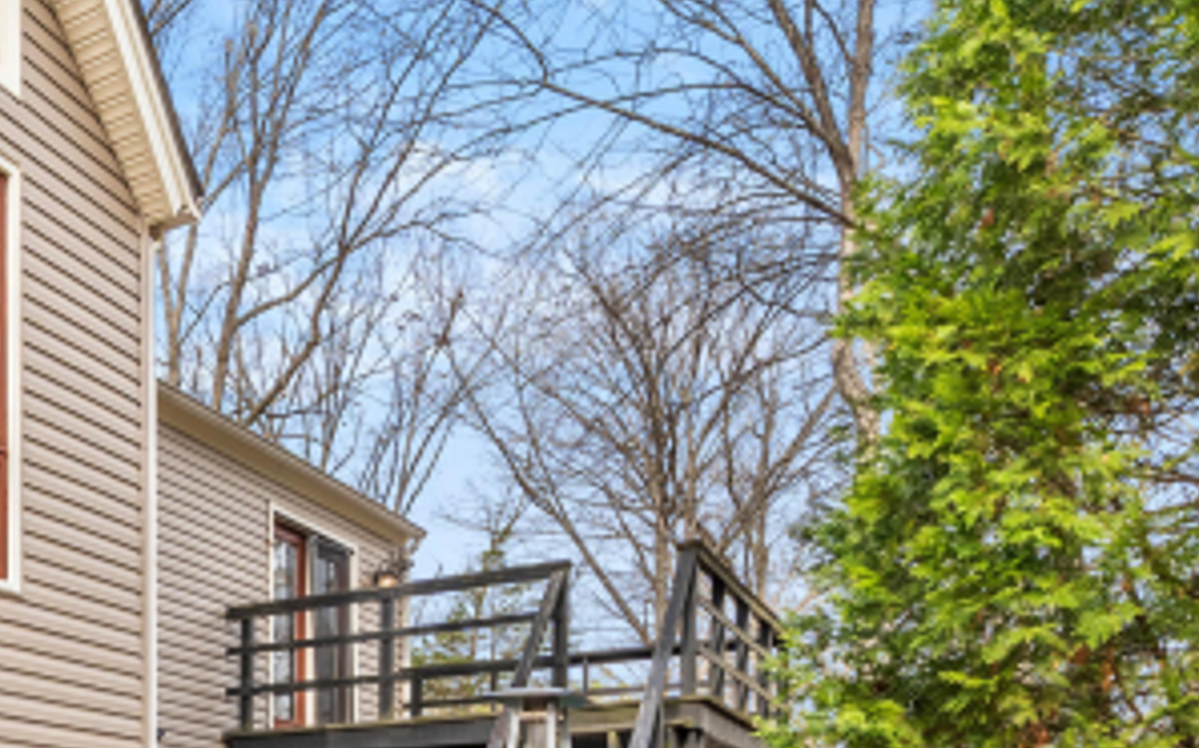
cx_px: -58
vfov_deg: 27.7
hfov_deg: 40.7
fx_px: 1339
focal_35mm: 41
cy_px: 877
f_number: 11
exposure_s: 1/40
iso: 400
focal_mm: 16
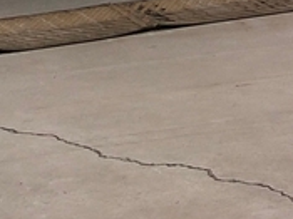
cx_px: 673
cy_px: -527
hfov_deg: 8.8
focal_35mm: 206
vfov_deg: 6.4
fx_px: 1742
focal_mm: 3.95
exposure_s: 1/456
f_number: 1.8
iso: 129
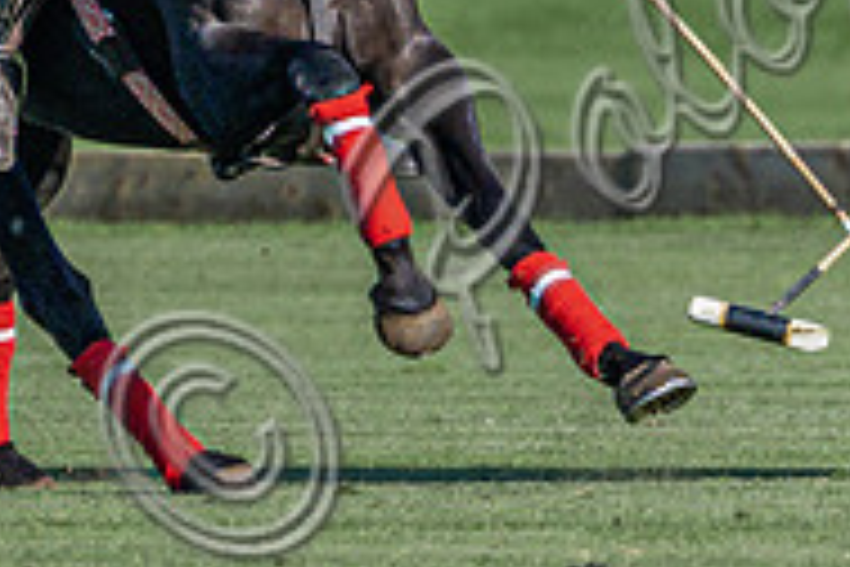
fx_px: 62258
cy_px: 271
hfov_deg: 0.8
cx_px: 925
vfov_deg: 0.5
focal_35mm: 2637
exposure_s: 1/2000
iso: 400
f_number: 5.6
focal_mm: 400
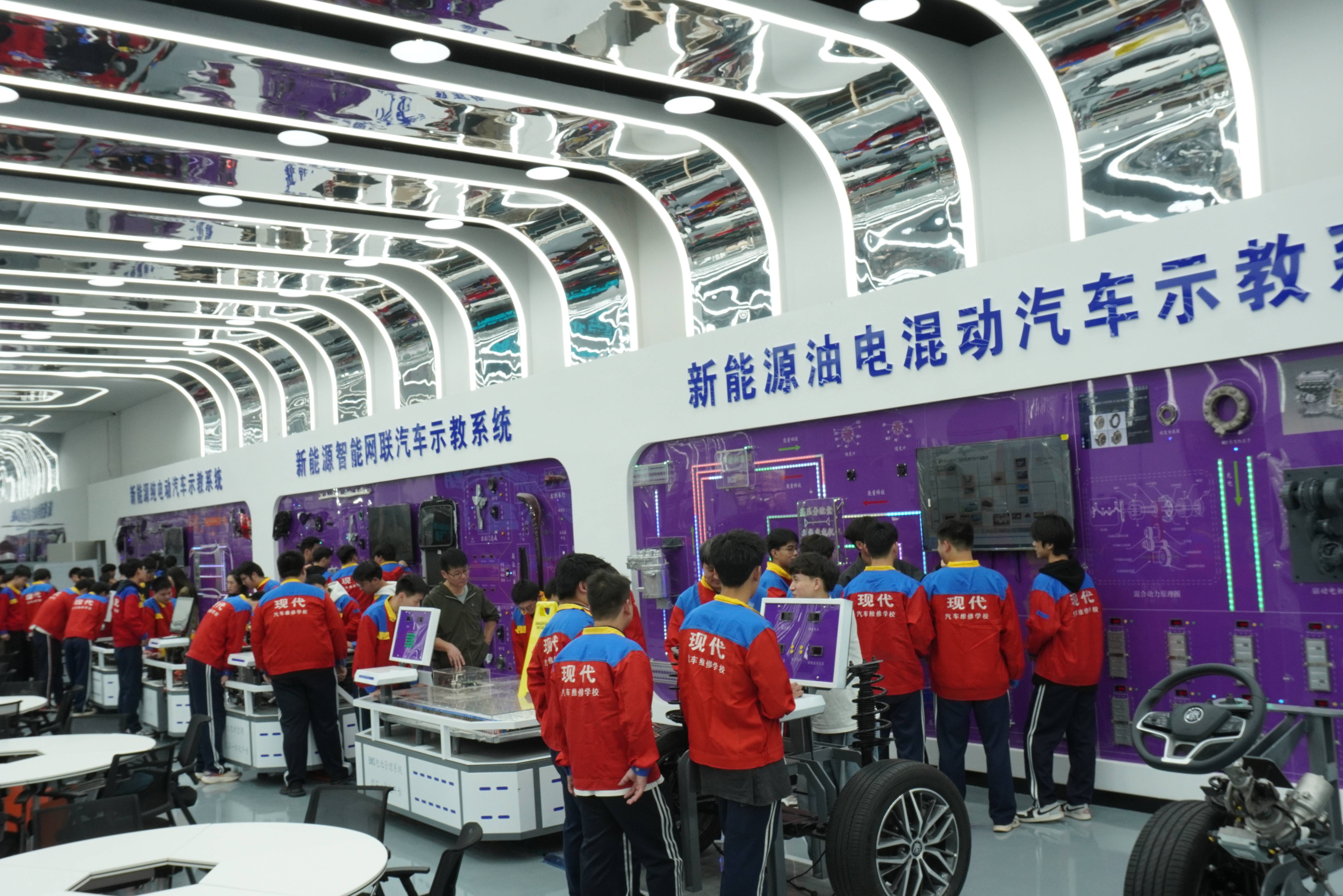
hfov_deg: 55.1
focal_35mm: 34
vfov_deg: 38.4
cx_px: 672
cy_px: 448
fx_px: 1287
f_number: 13
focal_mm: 23
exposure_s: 1/50
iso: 640
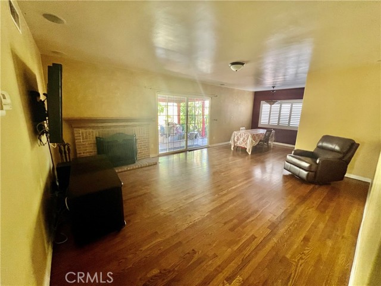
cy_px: 143
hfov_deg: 106.2
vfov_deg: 89.9
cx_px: 190
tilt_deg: -12.4
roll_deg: -1.0
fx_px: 143
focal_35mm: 13
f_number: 1.8
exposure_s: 1/60
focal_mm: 1.57
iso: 320
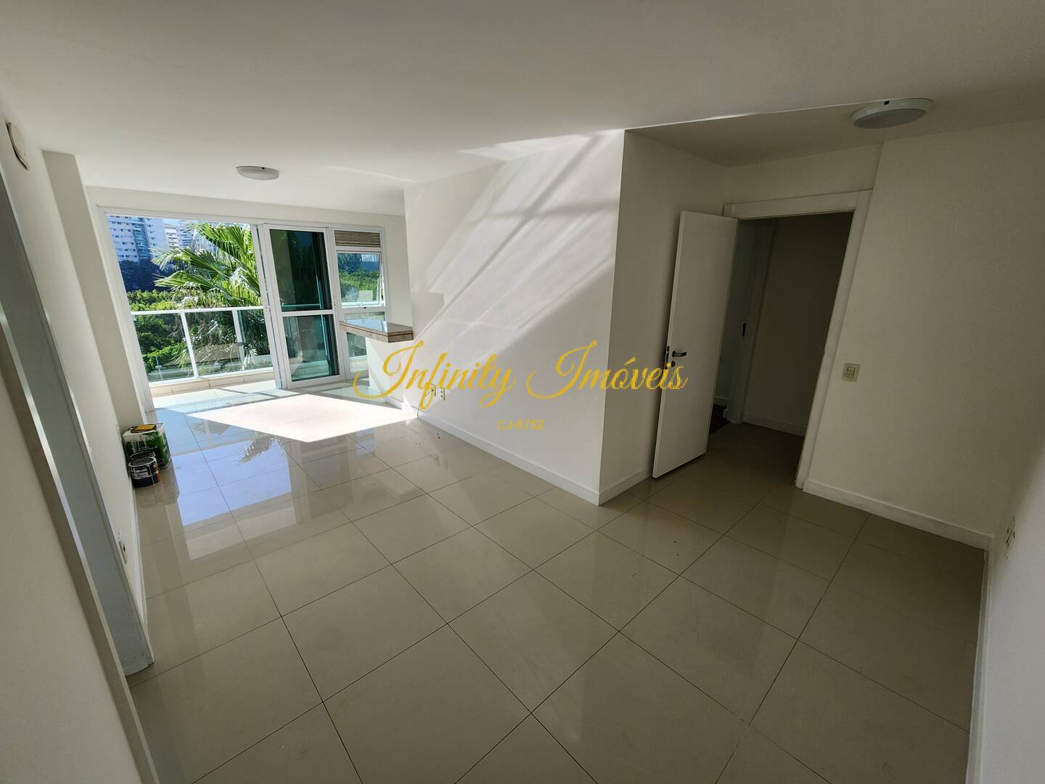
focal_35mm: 13
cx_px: 522
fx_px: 392
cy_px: 392
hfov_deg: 106.2
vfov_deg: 89.9
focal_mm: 2.2
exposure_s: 1/426
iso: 50
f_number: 2.2
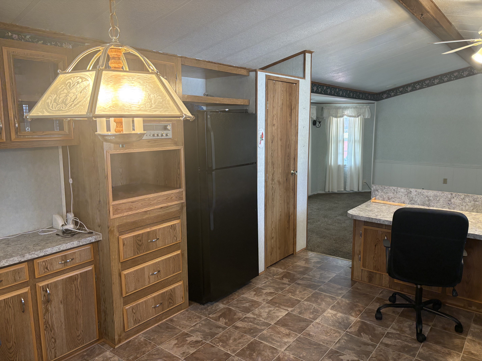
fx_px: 362
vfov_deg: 53.1
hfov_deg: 67.3
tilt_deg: -7.7
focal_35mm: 26
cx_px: 241
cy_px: 180
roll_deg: +0.4
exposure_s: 1/60
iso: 160
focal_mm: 5.96
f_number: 1.6
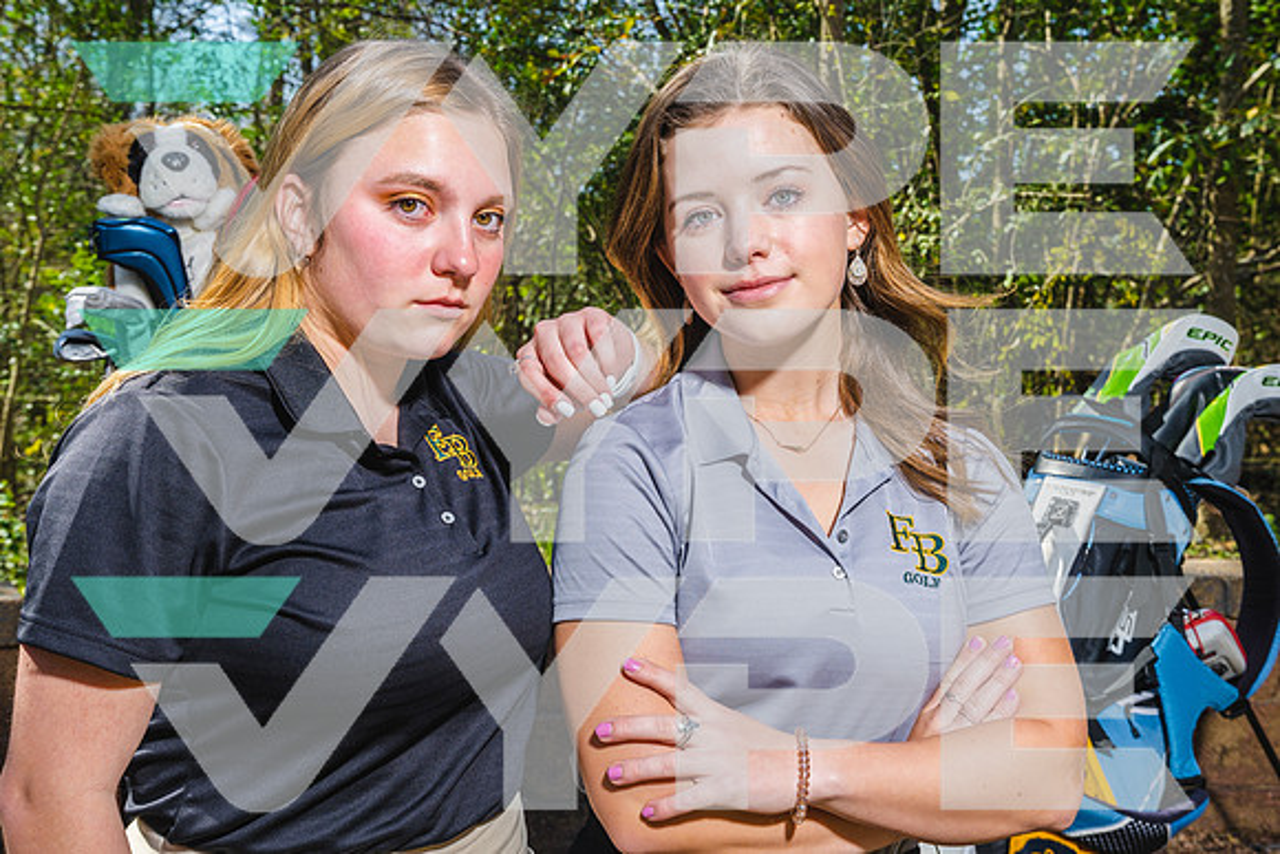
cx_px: 620
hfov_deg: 41.7
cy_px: 439
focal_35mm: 47
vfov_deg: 28.5
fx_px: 1680
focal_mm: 43
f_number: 10
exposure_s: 1/125
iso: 100
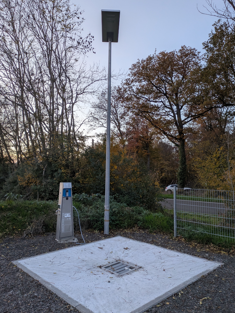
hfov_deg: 53.1
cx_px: 114
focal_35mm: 26
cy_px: 158
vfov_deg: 67.3
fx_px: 235
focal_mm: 5.43
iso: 112
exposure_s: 1/100
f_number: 1.89
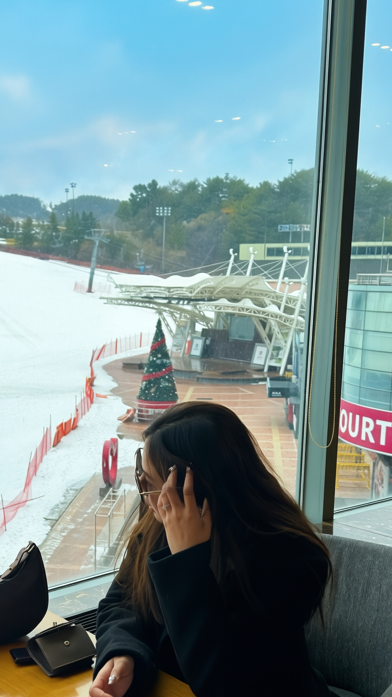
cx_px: 89
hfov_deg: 24.1
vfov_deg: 41.9
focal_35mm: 49
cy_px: 423
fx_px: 906
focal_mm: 6.86
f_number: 1.78
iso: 100
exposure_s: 1/1597
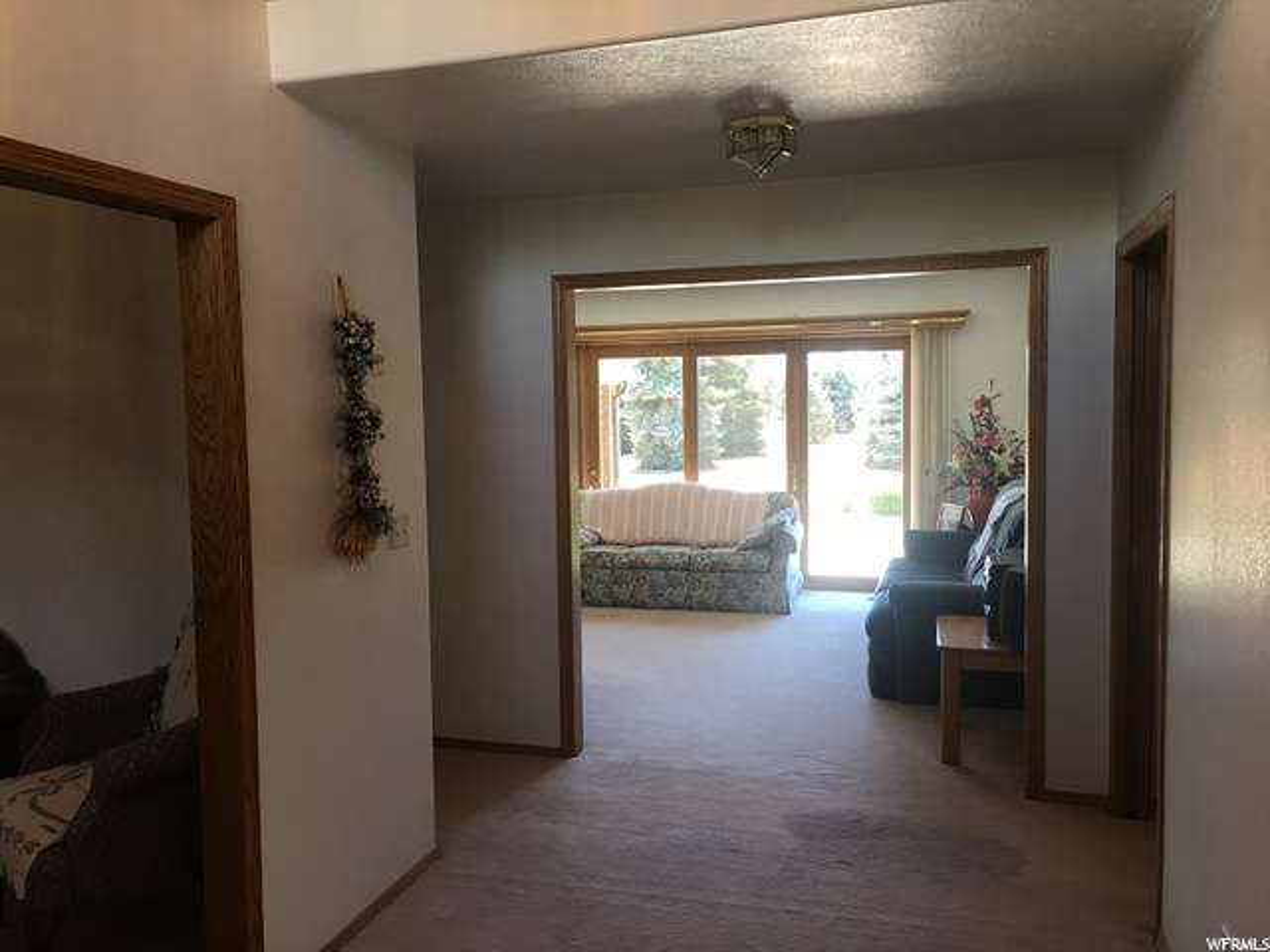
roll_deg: +0.7
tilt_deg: -3.8
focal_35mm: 29
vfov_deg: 48.2
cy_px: 476
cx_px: 635
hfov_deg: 61.7
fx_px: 1064
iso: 32
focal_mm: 4.15
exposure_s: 1/40
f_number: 2.2
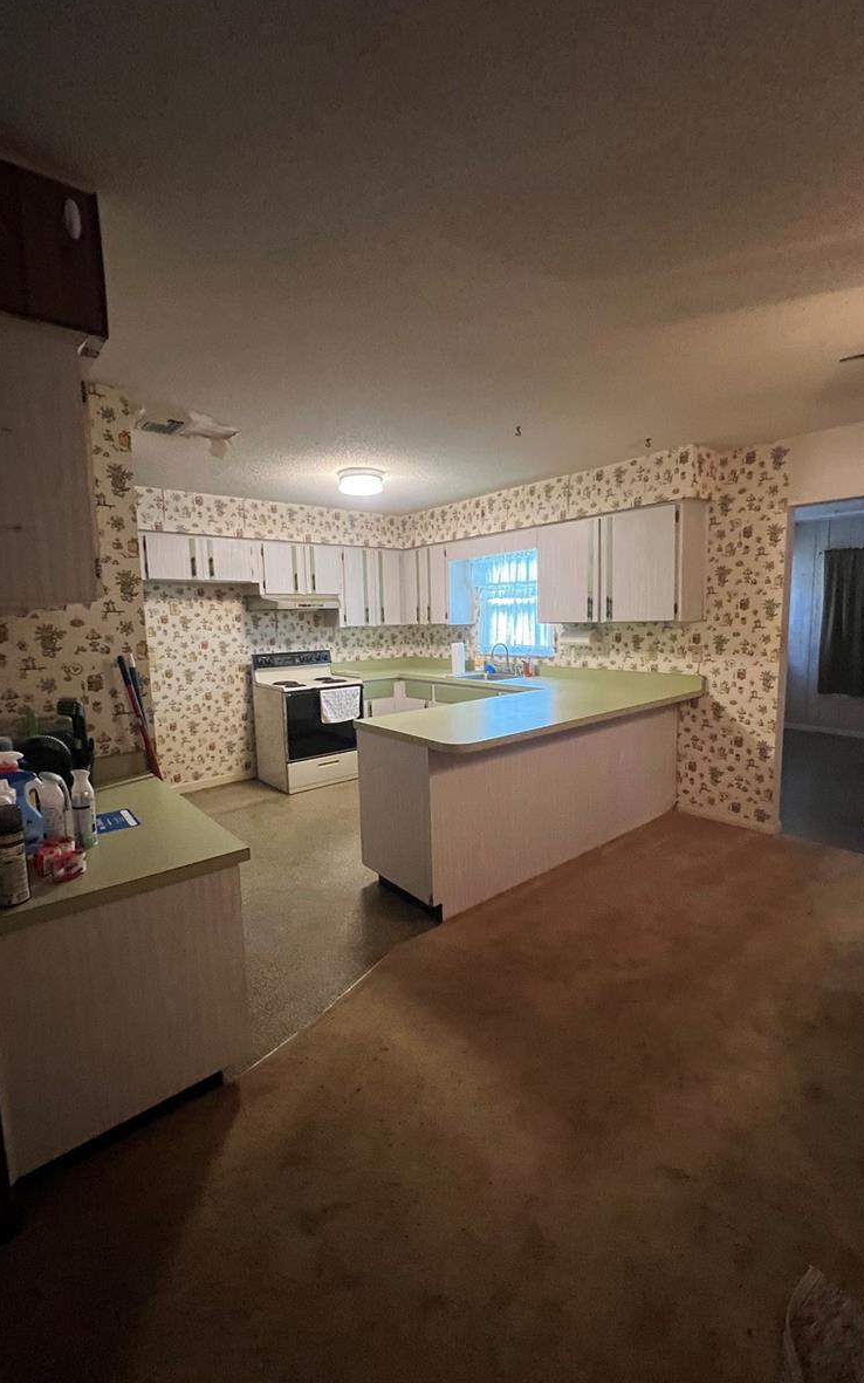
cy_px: 690
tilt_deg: -3.4
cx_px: 450
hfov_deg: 78.6
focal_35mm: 14
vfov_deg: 105.3
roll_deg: +2.2
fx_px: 528
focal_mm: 1.57
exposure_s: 1/60
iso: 500
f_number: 1.8
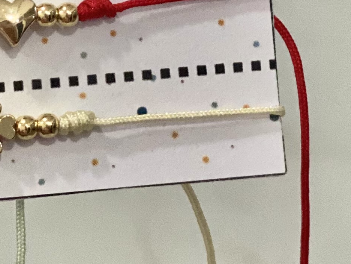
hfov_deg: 8.8
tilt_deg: -14.6
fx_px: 2271
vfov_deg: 6.6
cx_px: 42
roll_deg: -2.6
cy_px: -78
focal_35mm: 224
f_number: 2
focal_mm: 6
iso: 250
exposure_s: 1/120
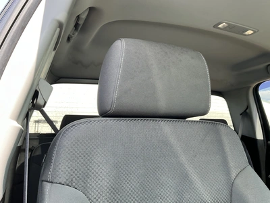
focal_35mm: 28
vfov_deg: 49.7
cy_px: 102
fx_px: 218
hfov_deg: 63.4
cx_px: 135
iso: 32
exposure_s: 1/122
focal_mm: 3
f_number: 1.8
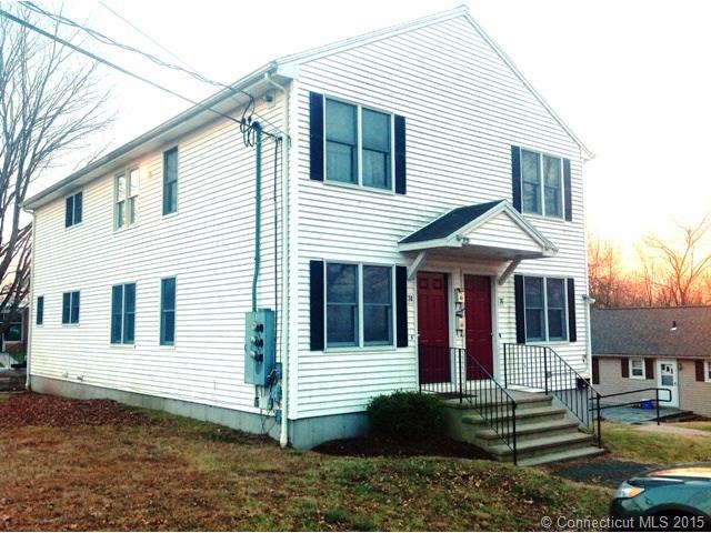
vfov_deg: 40.7
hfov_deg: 52.6
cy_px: 266
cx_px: 356
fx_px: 719
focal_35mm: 35
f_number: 2.4
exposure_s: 1/120
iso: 64
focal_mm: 4.28
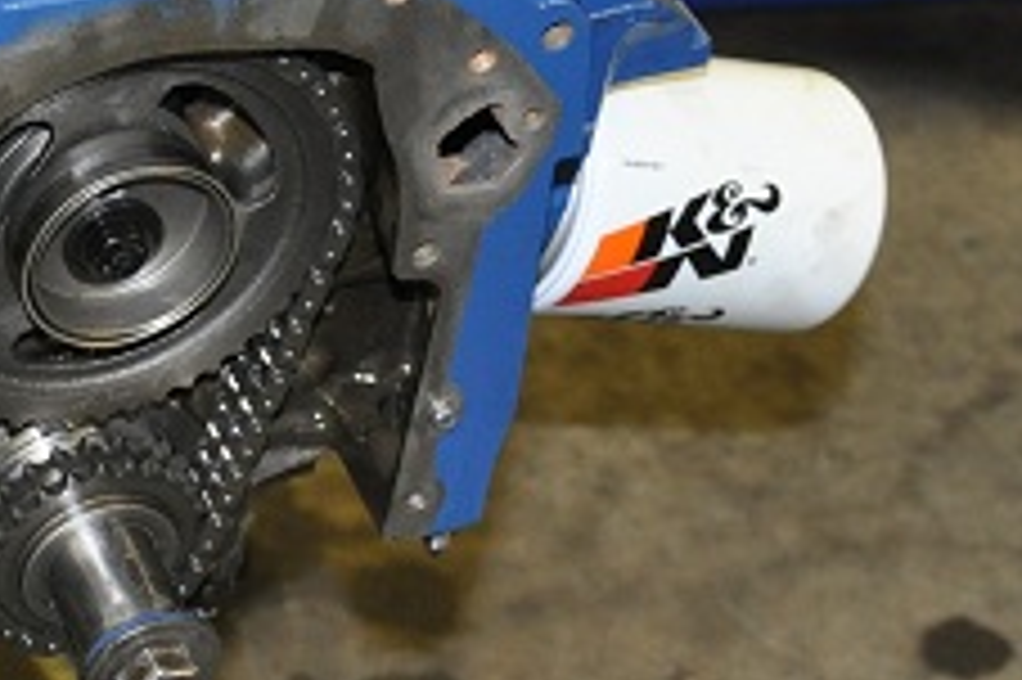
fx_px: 3623
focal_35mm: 128
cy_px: 137
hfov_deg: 15.8
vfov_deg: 10.7
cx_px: 5
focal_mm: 25
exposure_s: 1/60
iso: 800
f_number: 4
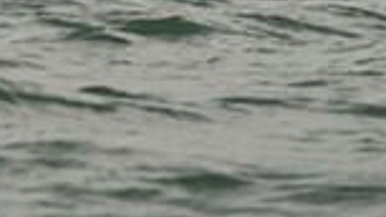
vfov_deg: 1.4
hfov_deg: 2.5
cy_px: -439
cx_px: 49
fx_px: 8924
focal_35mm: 872
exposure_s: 1/2500
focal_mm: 220
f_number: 7.1
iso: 400
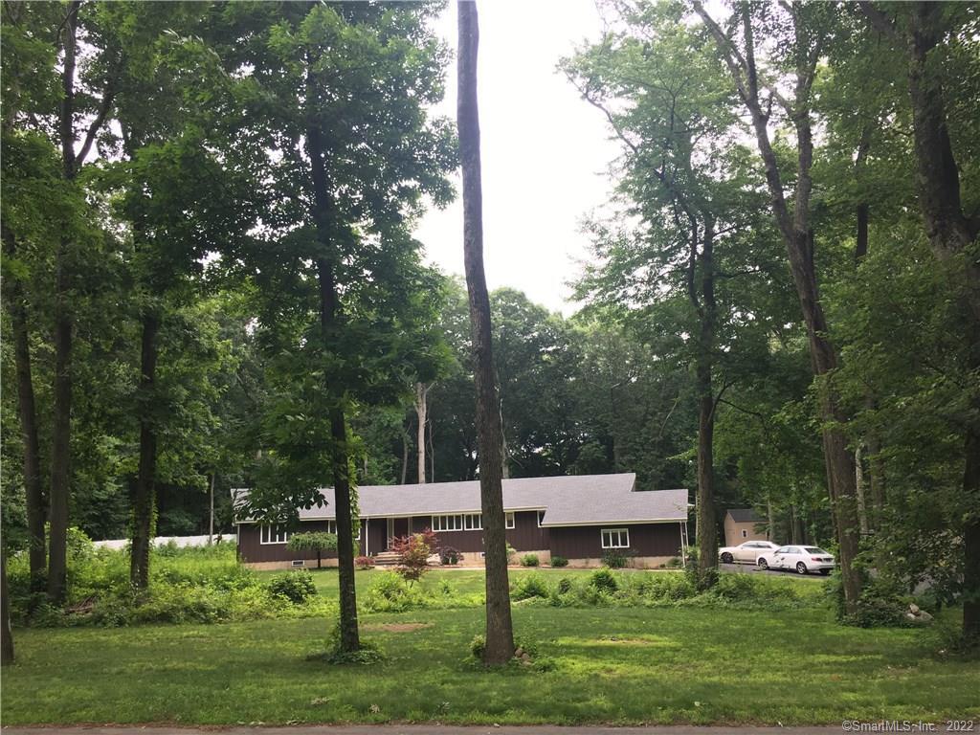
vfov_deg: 48.2
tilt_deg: +11.3
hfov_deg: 61.7
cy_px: 368
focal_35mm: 29
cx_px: 490
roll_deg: +3.3
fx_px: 821
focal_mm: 4.15
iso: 32
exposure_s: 1/120
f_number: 2.2
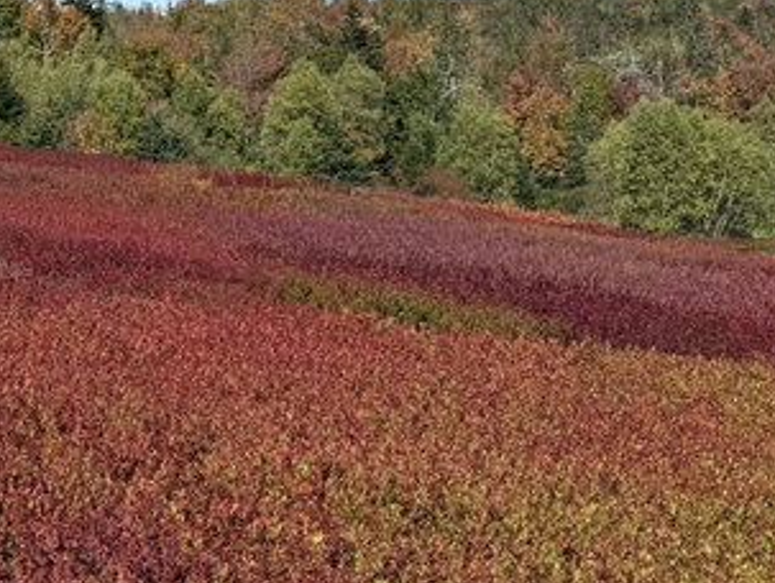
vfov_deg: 17.6
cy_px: -64
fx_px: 1816
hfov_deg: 21.5
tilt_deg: +3.6
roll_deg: +0.6
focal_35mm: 81
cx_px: -261
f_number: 1.78
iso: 80
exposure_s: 1/5714
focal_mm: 6.76
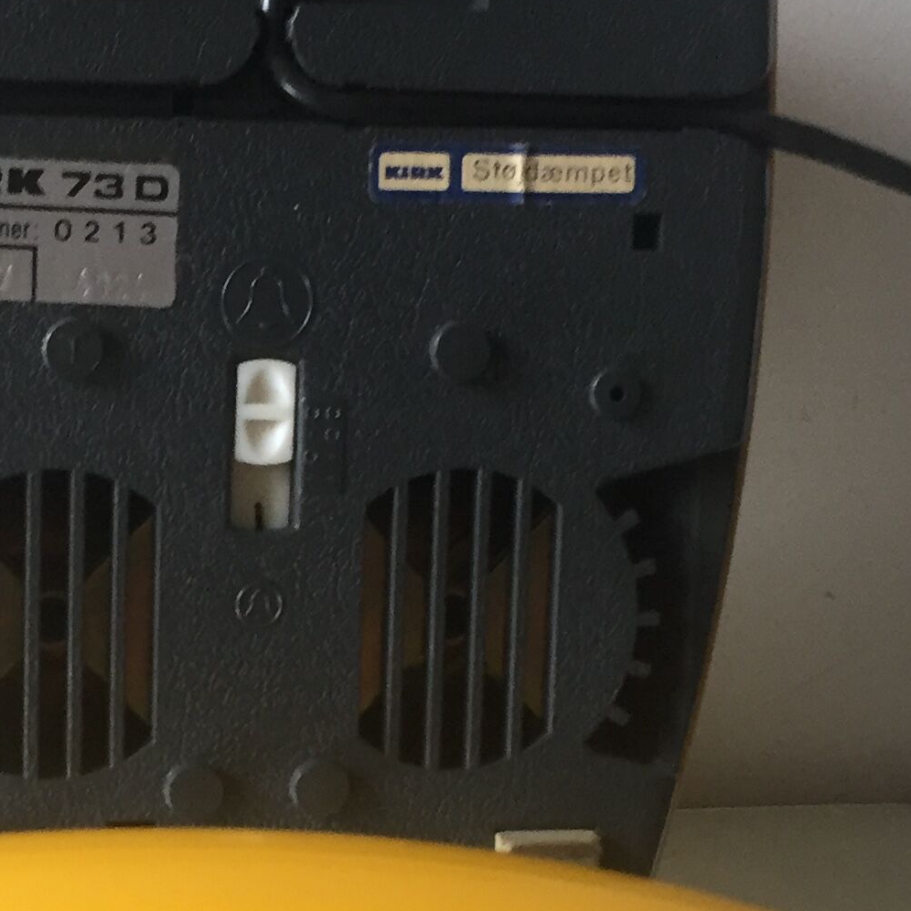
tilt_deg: -15.8
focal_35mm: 84
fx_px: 2501
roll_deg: -3.8
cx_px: 247
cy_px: 566
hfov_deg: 20.5
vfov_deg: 20.6
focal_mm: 4.15
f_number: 2.2
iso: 160
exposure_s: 1/33
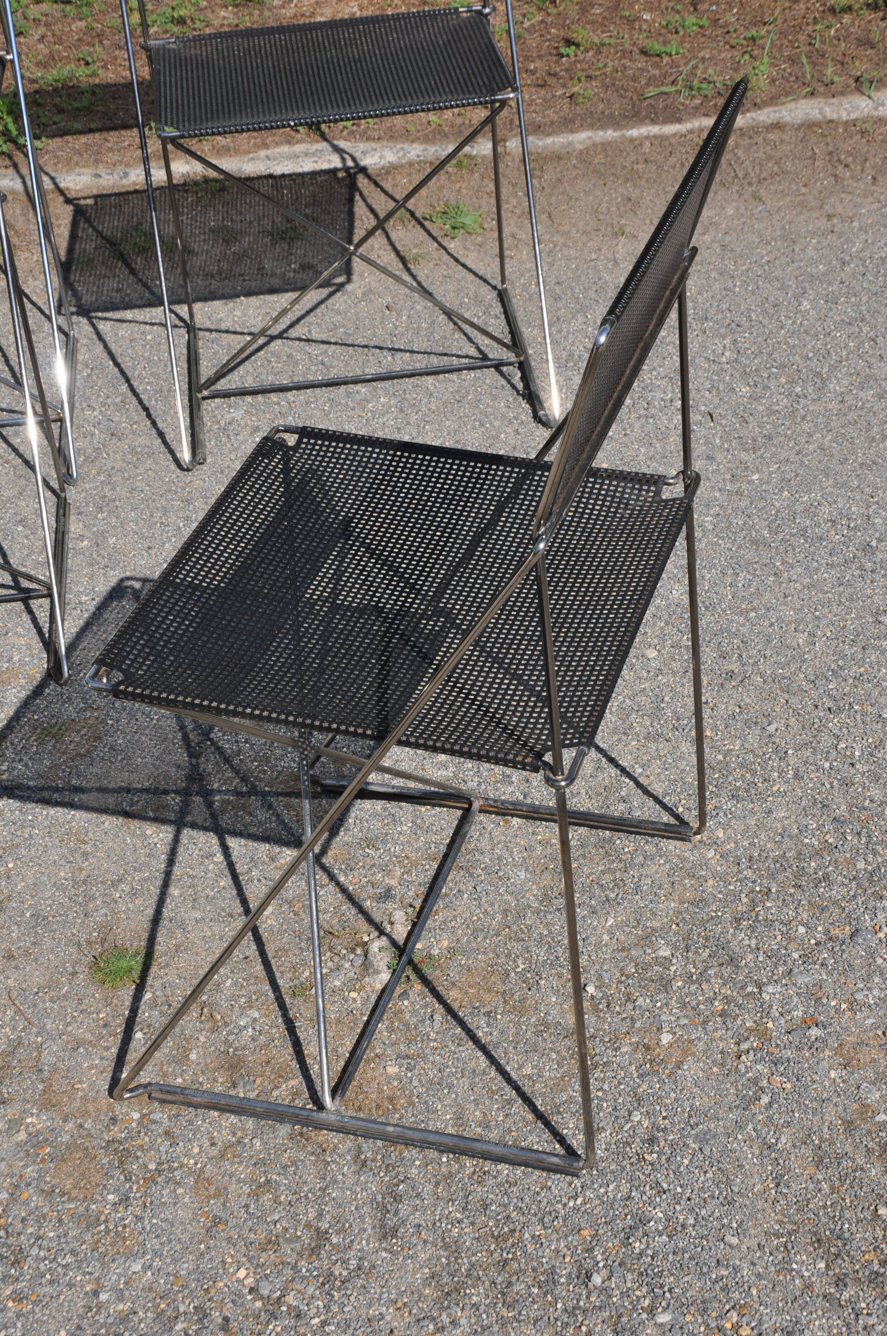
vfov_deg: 31.9
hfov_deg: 21.5
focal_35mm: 63
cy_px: 668
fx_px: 2334
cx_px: 444
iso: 640
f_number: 13
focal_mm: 42
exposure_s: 1/750
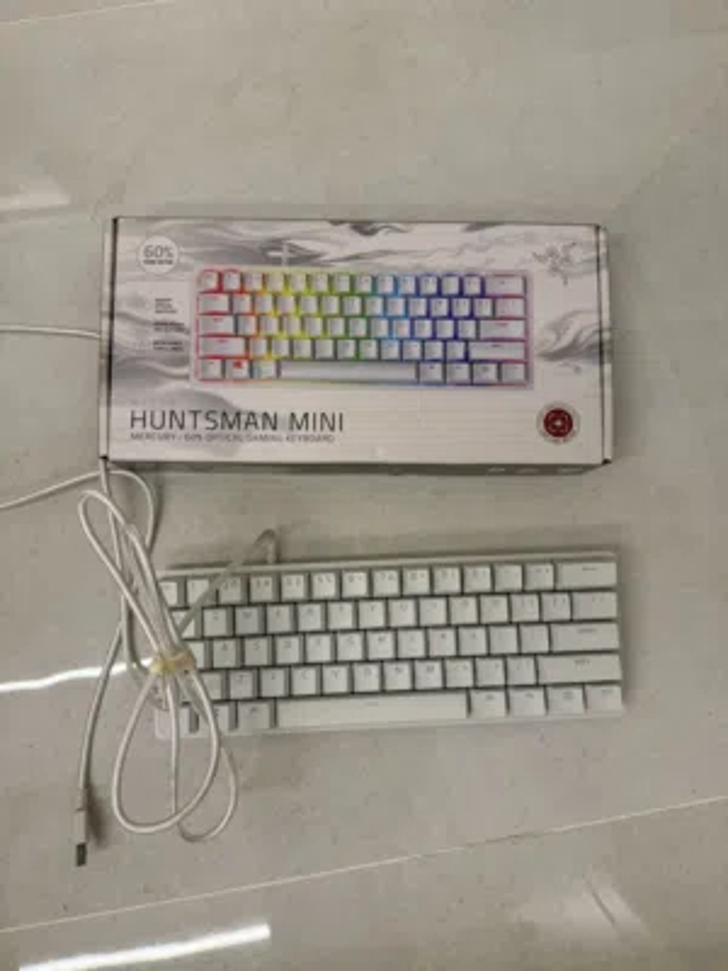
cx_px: 364
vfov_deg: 71.6
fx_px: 673
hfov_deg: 56.8
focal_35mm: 24
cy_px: 486
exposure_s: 1/50
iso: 250
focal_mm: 6.76
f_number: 1.78
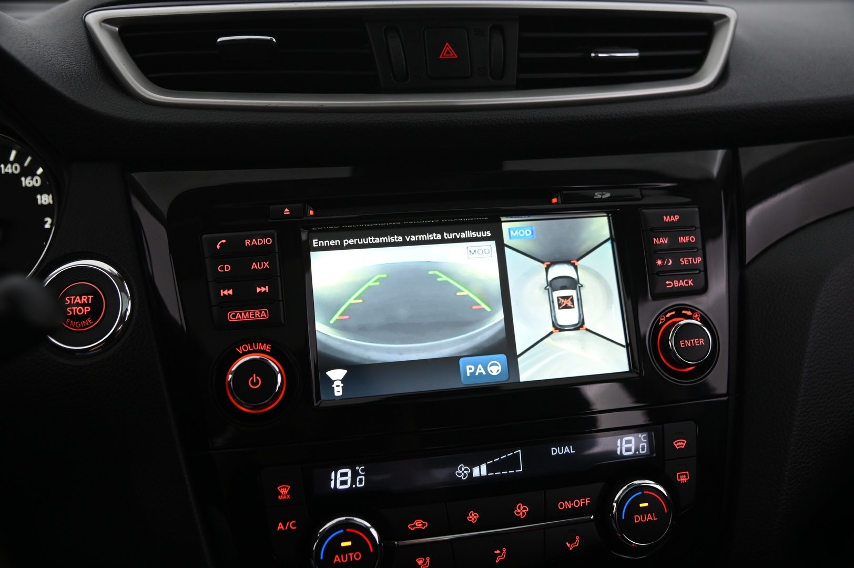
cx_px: 427
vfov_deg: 38.8
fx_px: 806
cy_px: 284
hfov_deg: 55.8
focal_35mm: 34
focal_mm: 34
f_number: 4
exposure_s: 1/25
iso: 1000
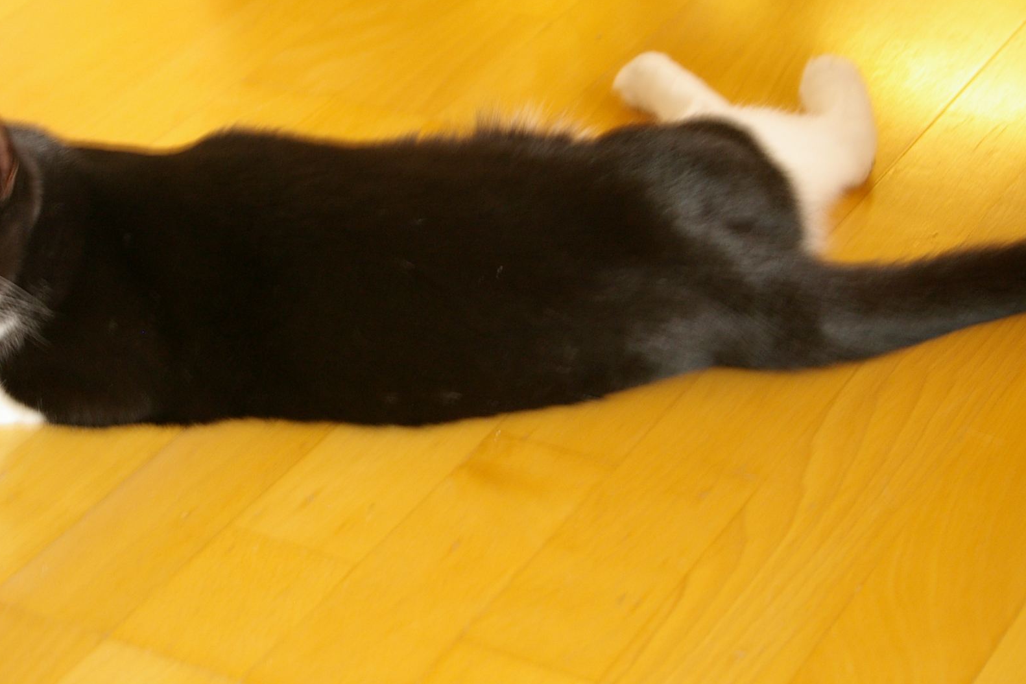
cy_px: 215
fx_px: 2594
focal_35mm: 91
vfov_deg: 15.0
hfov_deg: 22.2
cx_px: 283
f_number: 4.5
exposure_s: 1/6
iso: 400
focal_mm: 40
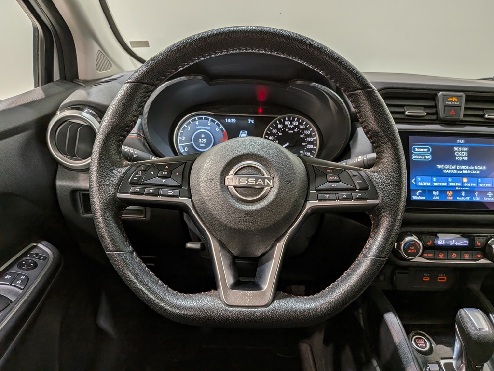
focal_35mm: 24
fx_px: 343
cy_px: 186
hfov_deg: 71.6
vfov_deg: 56.8
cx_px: 247
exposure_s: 1/138
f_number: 1.7
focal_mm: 4.53
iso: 27
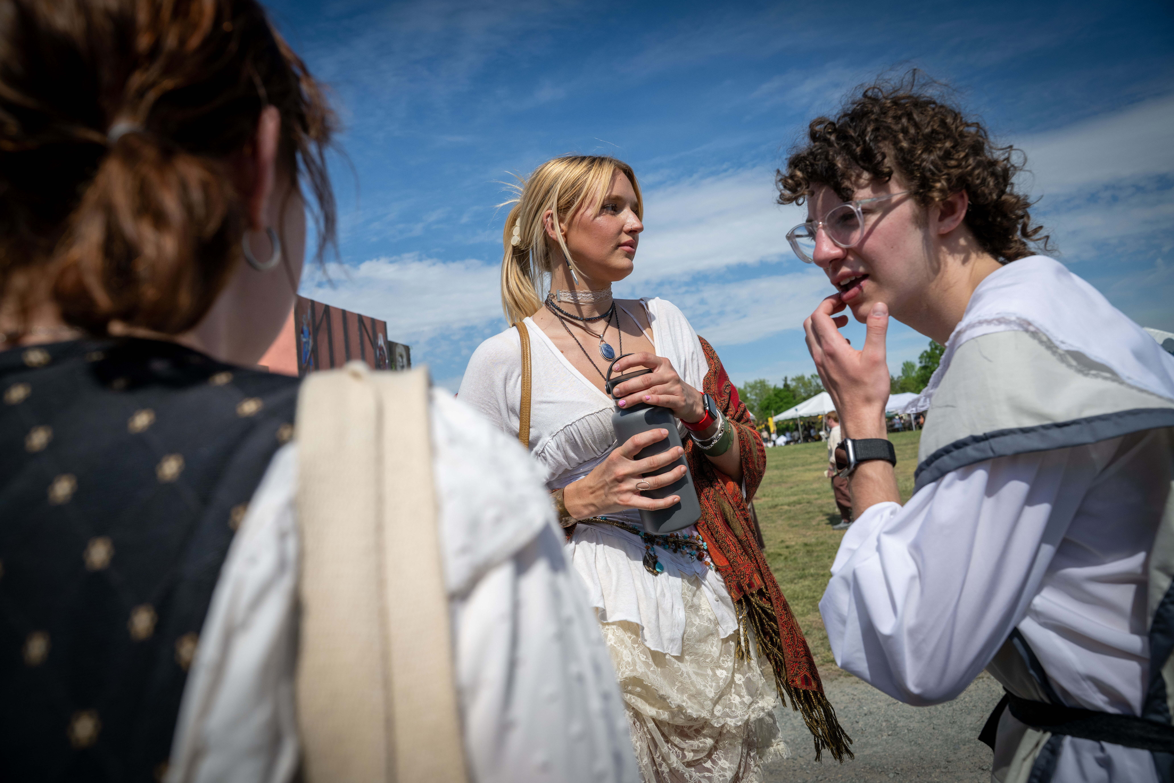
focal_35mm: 24
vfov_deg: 53.1
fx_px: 783
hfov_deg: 73.7
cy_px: 392
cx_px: 587
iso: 250
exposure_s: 1/2500
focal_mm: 24
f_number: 5.6
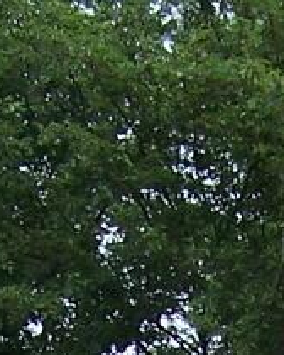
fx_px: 3036
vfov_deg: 6.3
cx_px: 220
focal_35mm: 289
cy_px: 982
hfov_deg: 5.4
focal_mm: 6.7
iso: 80
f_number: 2.8
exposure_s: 1/90
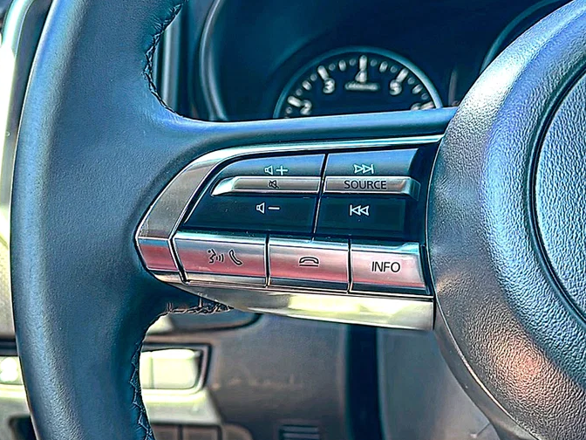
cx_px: 282
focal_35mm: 50
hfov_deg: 38.2
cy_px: 214
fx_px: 846
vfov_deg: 29.1
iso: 80
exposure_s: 1/98
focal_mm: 6.86
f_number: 1.78
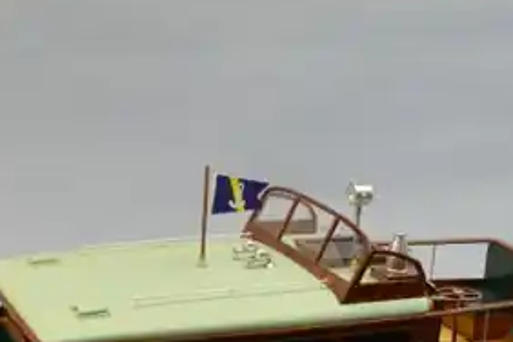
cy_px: 342
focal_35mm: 85
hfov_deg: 23.8
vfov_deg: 15.8
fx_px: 1211
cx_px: 160
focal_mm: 20
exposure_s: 1/125
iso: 400
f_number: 5.6
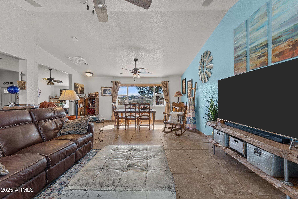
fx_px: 116
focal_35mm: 14
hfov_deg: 104.3
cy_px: 100
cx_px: 149
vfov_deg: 81.2
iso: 500
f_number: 8
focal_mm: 14
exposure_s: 1/15
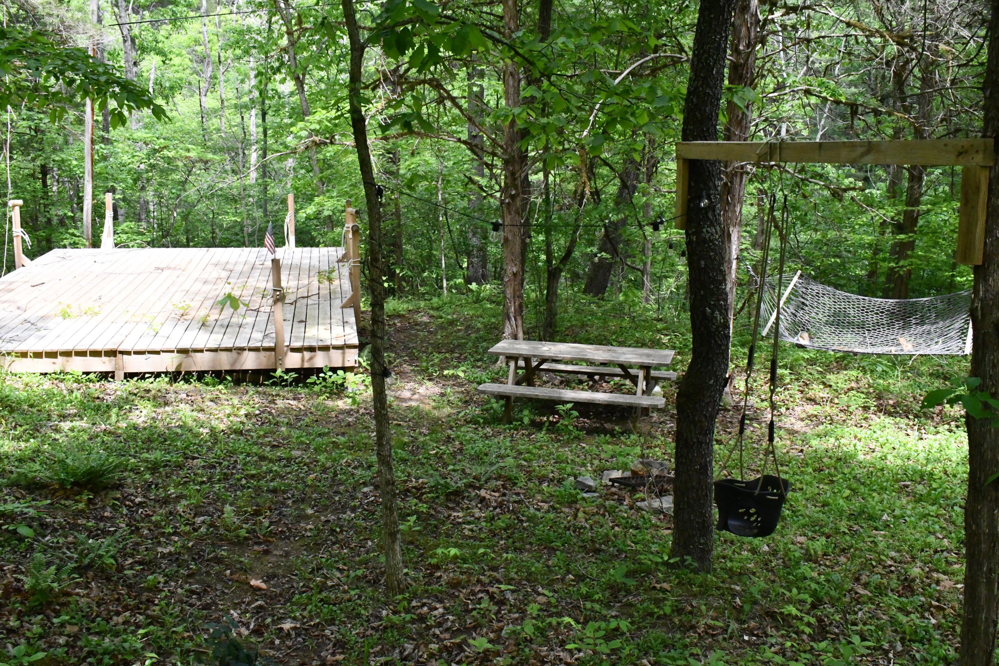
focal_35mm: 34
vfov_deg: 38.9
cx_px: 500
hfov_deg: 55.8
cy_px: 333
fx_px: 943
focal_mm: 23
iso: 8000
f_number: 16
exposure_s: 1/1000
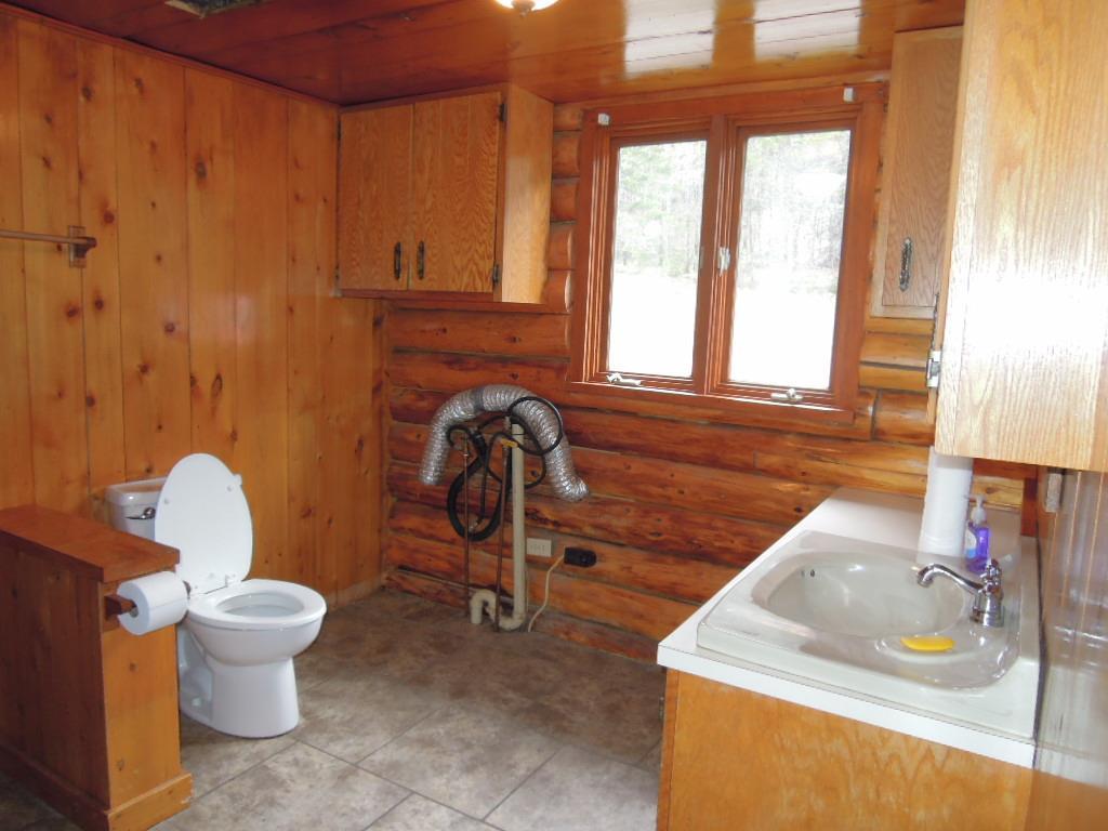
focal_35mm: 24
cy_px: 416
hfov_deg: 71.6
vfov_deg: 56.8
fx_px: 768
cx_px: 554
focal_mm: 4.3
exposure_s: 1/40
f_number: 2.8
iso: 250
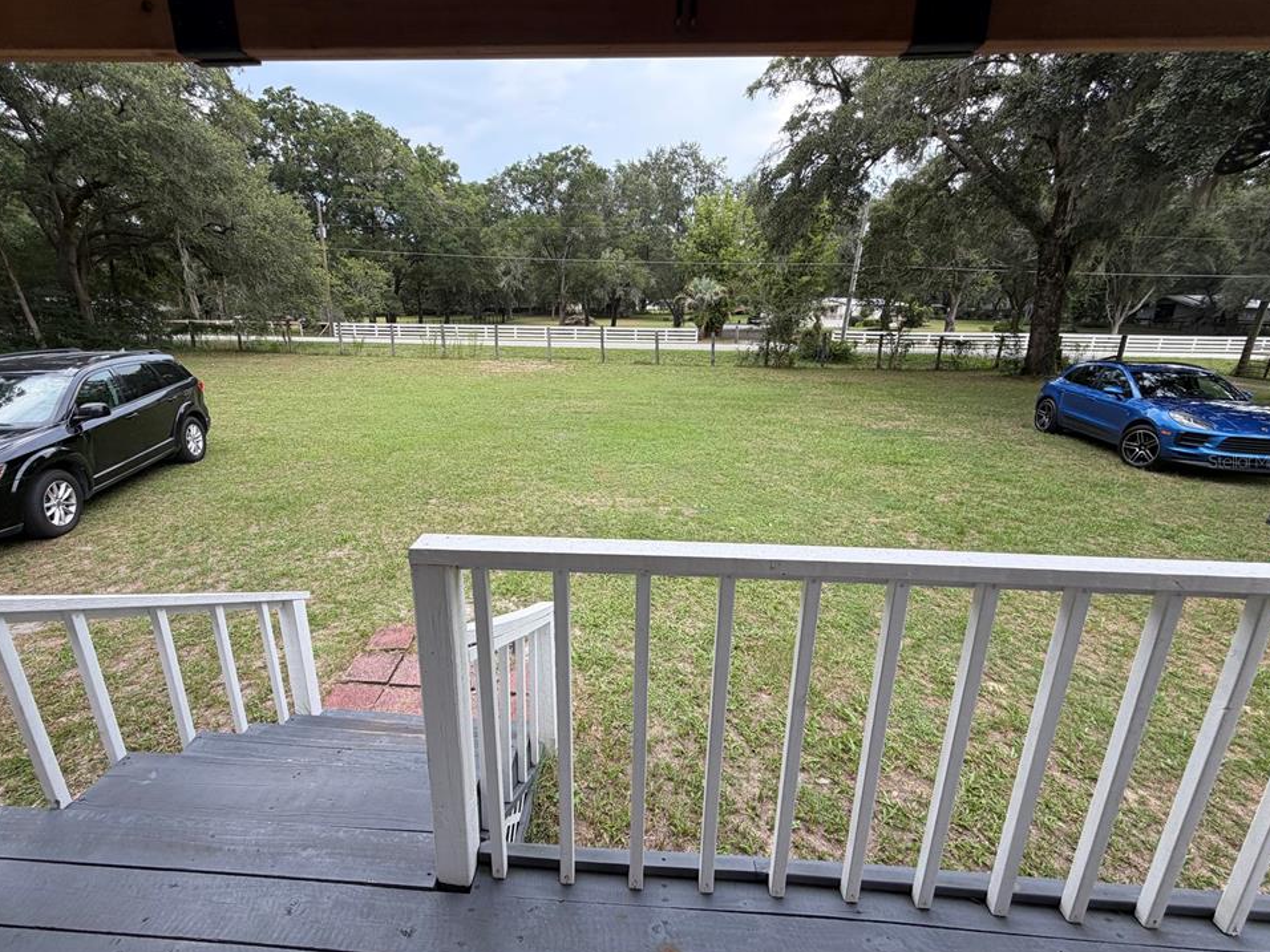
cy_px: 461
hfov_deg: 98.1
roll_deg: +0.3
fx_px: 550
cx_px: 608
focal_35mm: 15
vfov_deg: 81.7
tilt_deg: -15.5
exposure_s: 1/224
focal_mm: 2.22
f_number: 2.2
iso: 40
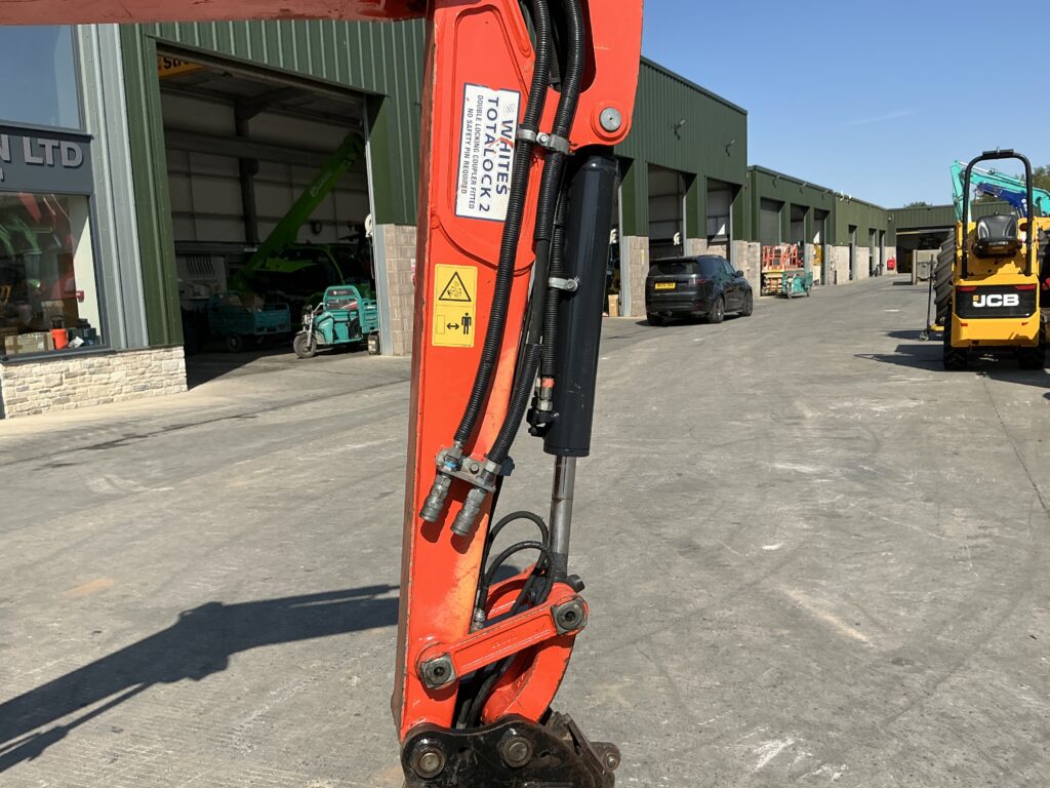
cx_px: 525
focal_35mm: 28
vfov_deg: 49.7
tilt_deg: -10.3
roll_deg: +3.6
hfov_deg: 63.4
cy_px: 394
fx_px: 849
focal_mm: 3
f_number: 1.8
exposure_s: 1/1912
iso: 25
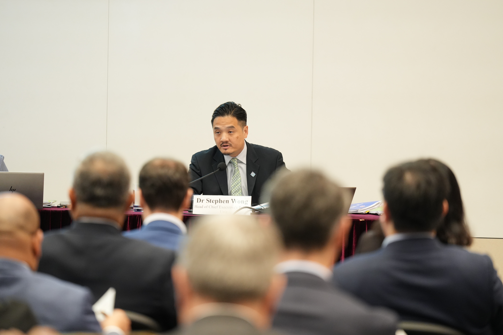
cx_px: 252
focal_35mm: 200
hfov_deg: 10.3
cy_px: 168
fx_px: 2794
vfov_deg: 6.9
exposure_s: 1/100
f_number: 4
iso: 3200
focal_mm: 200
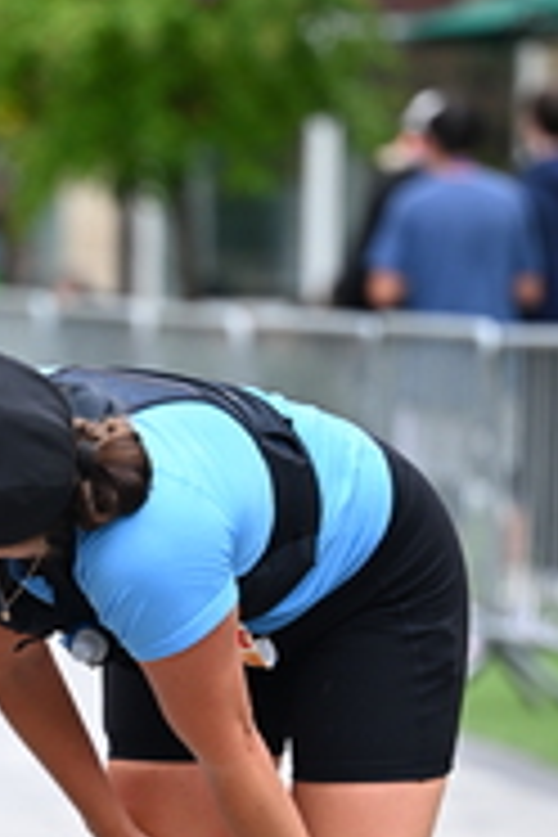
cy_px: 675
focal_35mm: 310
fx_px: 7207
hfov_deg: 4.4
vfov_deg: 6.6
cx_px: -74
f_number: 2.8
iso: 640
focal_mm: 105
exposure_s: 1/1600
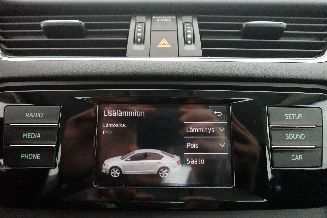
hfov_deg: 84.0
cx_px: 164
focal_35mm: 20
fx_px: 182
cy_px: 109
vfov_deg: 61.9
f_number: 2
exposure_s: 1/80
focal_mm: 7.6
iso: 4000
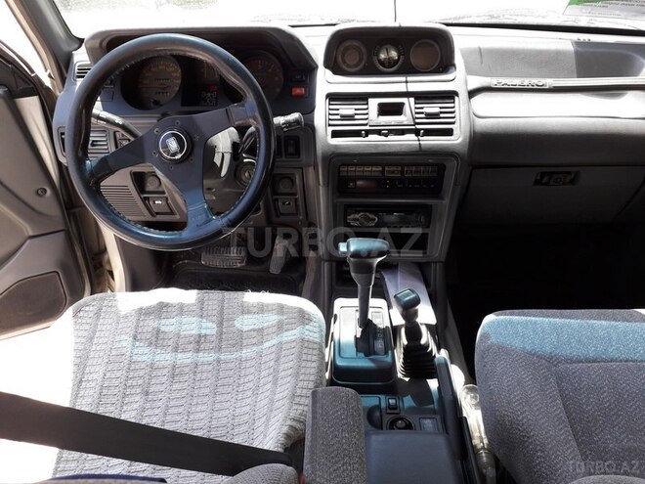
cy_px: 242
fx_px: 503
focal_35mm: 27
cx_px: 322
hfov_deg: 65.3
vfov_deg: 51.4
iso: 40
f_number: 1.9
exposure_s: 1/159
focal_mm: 3.6
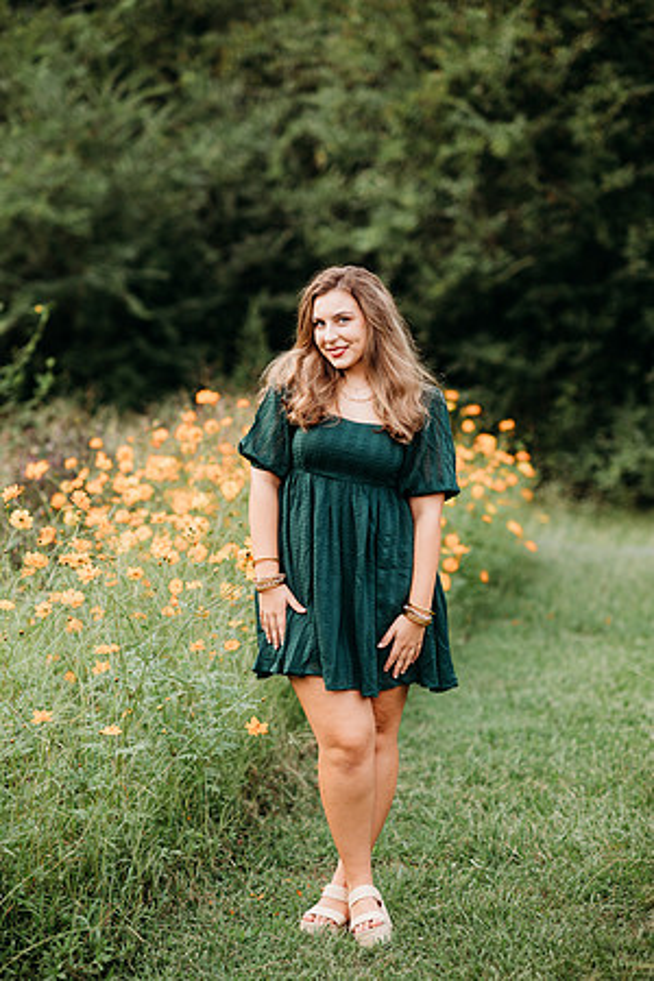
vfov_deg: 23.9
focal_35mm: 85
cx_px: 327
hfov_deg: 16.1
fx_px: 2316
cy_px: 490
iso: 100
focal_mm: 85
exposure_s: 1/500
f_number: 2.2
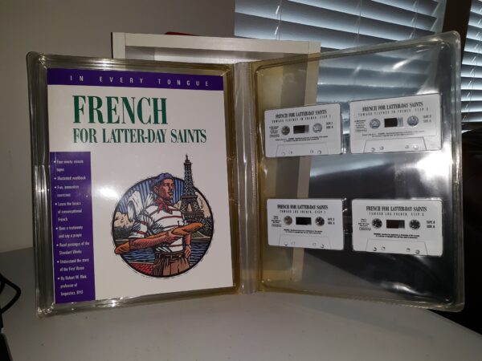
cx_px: 241
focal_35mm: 28
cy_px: 180
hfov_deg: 63.4
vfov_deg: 49.7
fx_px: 390
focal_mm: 3.7
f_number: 1.7
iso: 64
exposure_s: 1/120
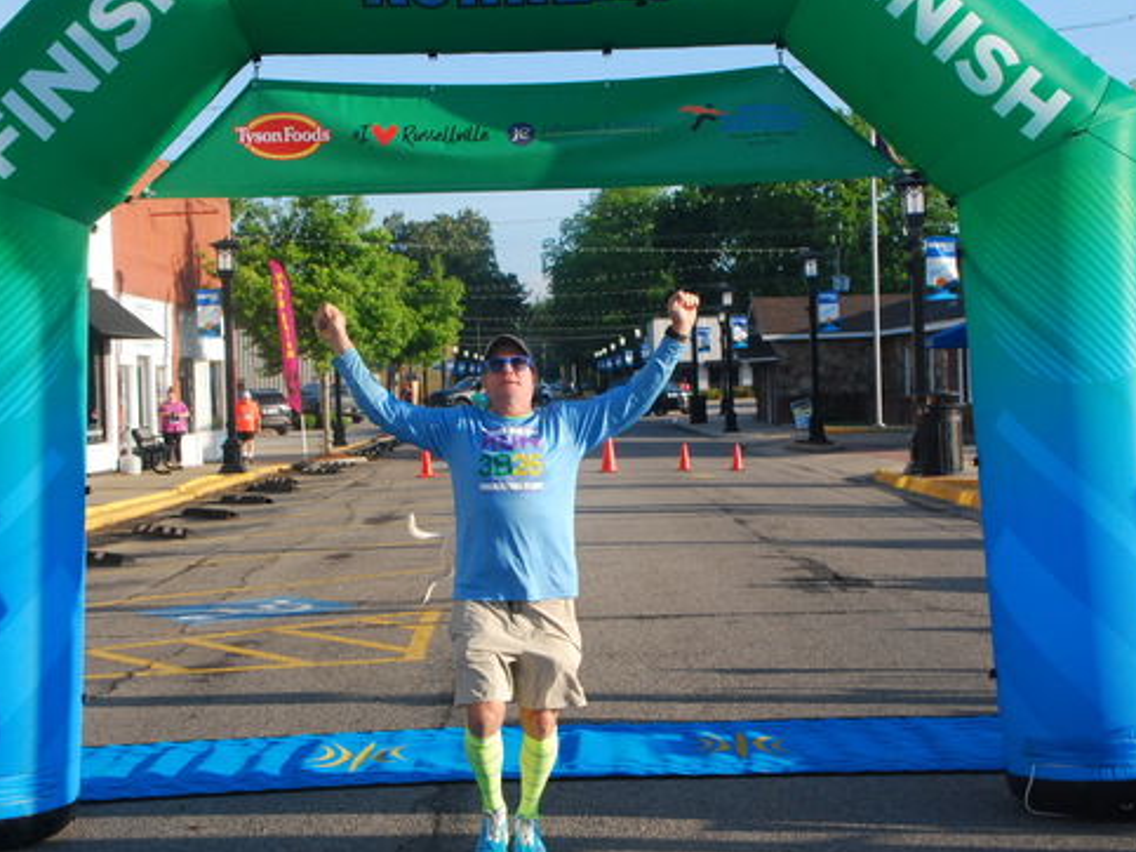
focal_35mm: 58
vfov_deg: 25.4
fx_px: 1888
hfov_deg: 33.5
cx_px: 572
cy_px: 424
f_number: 6.3
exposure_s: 1/1000
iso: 800
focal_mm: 35
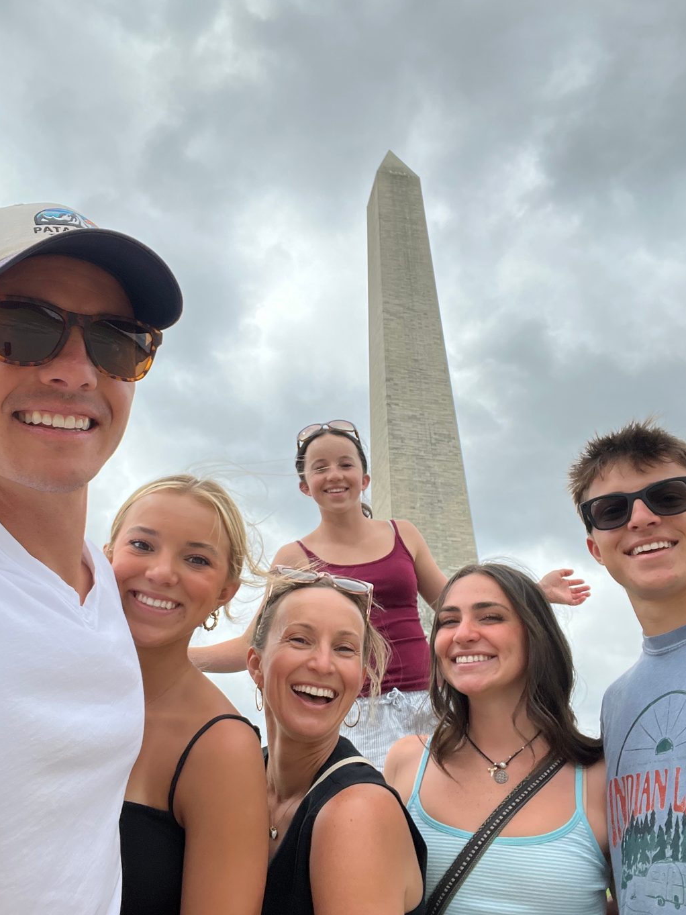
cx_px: 326
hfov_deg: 51.3
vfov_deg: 65.3
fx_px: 714
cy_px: 469
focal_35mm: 27
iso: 32
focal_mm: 2.71
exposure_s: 1/981
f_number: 2.2
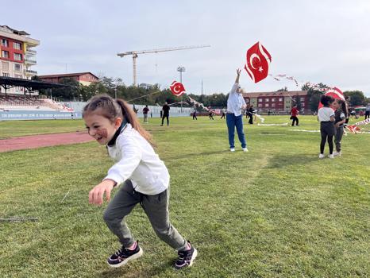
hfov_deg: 67.3
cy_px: 139
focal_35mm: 26
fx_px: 278
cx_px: 185
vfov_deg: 53.1
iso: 50
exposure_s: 1/4149
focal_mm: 5.1
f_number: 1.6
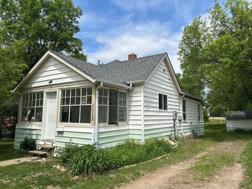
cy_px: 96
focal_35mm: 27
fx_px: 197
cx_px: 127
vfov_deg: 51.4
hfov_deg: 65.3
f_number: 1.5
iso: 50
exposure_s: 1/5587
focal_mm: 5.7
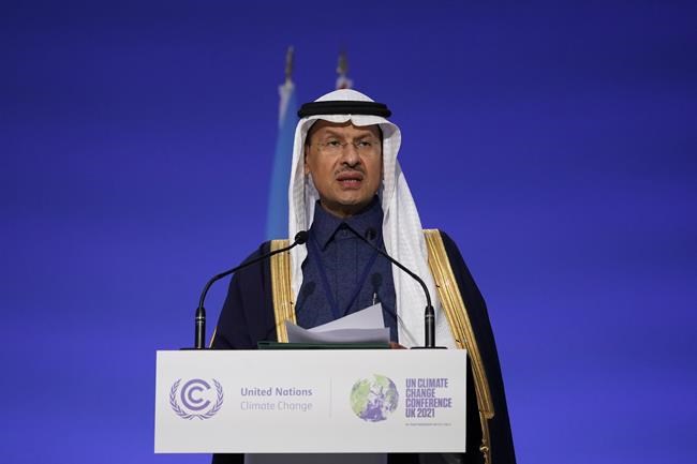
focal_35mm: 235
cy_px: 232
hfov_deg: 8.8
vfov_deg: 5.8
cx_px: 348
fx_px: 4548
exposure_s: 1/500
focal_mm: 235
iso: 6400
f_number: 5.6
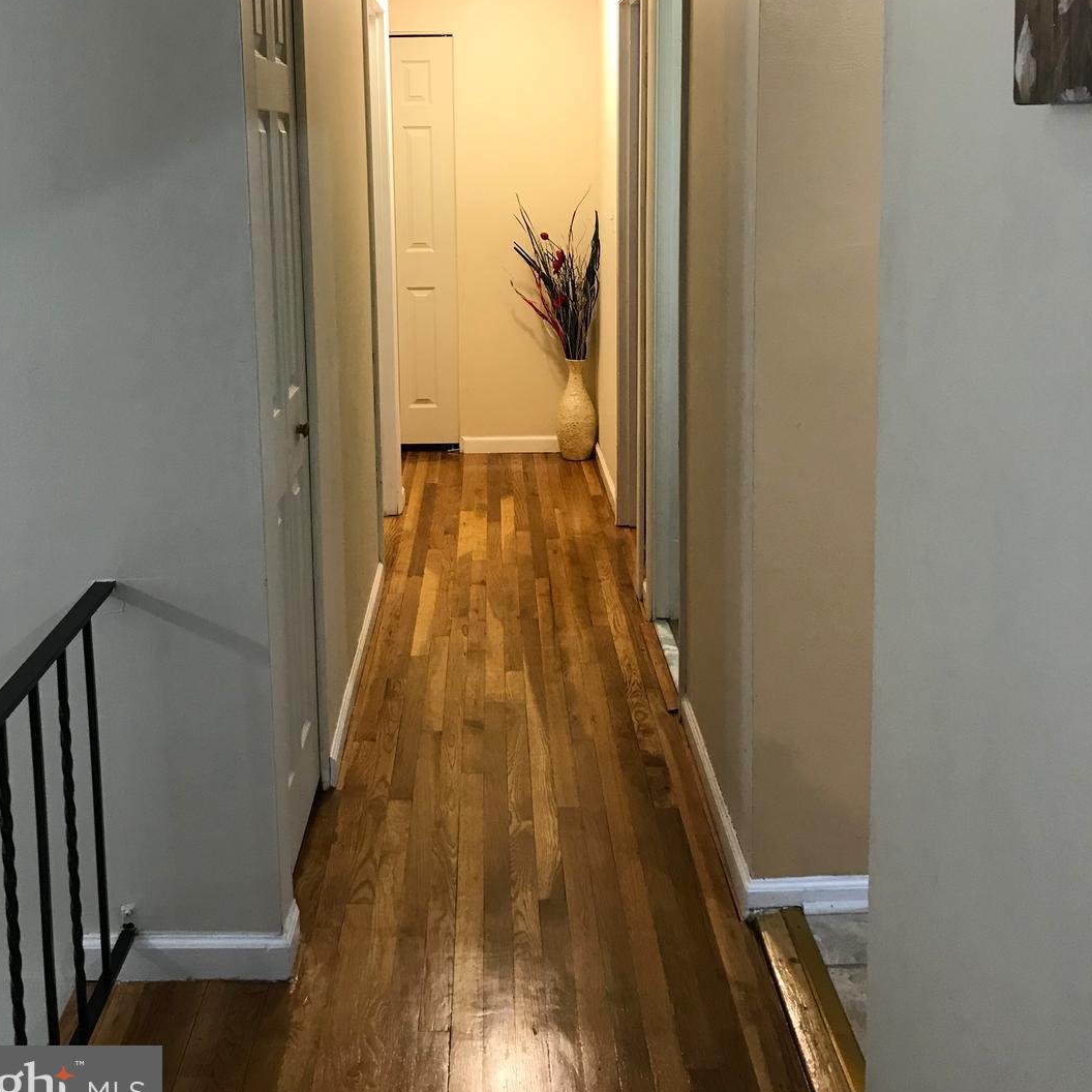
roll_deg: +1.4
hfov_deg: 46.0
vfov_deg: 45.1
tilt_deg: -6.8
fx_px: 1285
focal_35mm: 36
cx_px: 499
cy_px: 336
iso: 40
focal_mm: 3.99
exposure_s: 1/20
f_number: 1.8
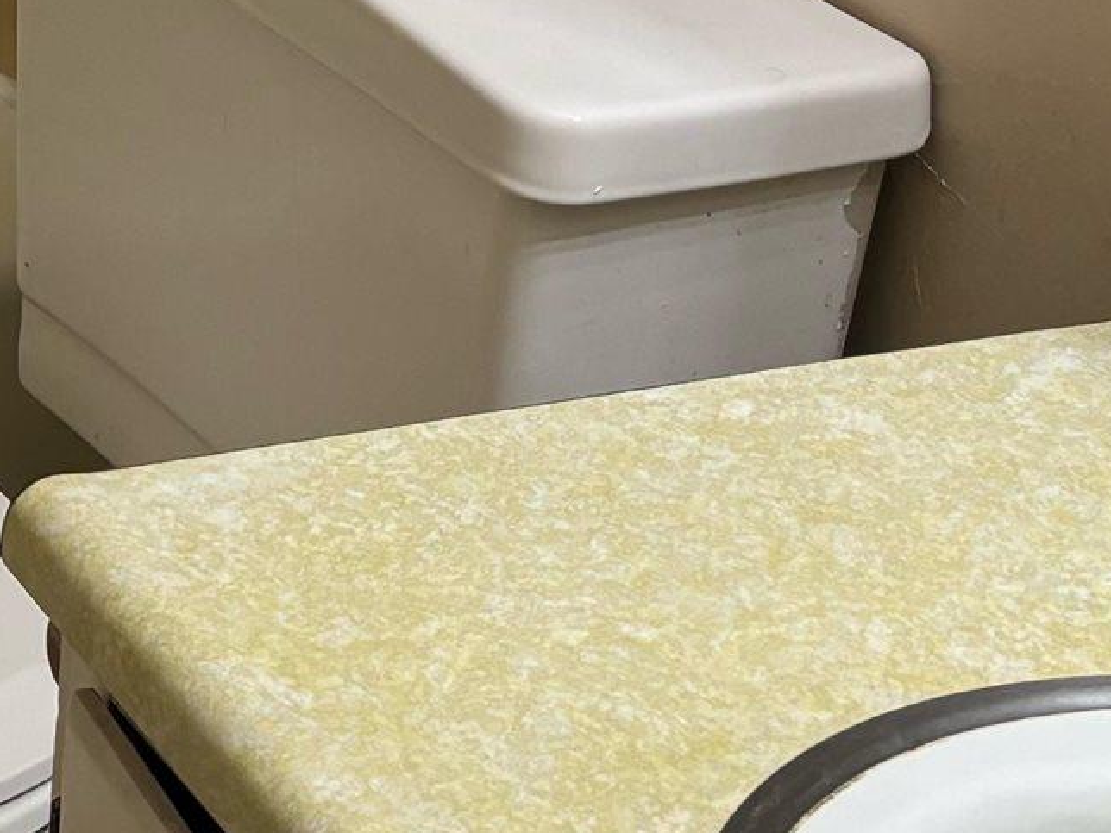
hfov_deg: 14.4
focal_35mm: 124
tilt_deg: -15.6
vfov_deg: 11.4
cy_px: -450
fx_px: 3980
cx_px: -749
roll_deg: +0.1
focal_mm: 5.96
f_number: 1.6
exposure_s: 1/60
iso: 80
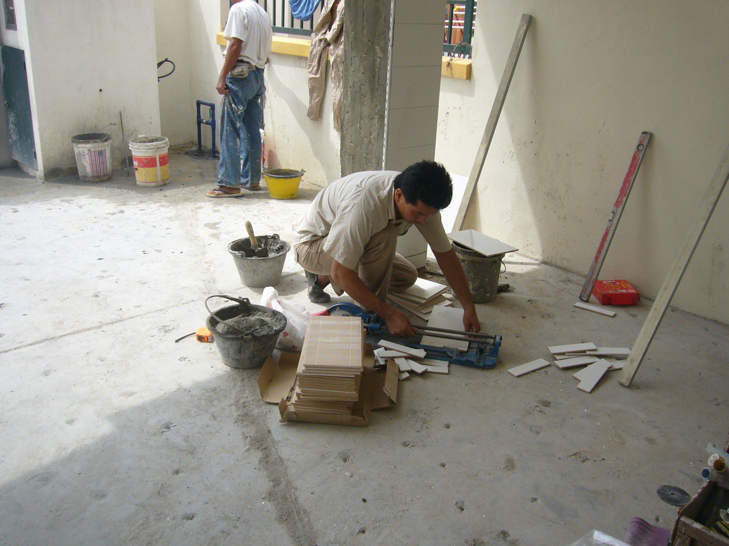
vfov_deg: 45.4
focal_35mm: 31
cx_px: 364
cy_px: 273
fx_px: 653
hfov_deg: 58.4
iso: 80
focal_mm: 4.6
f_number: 5.6
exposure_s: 1/250
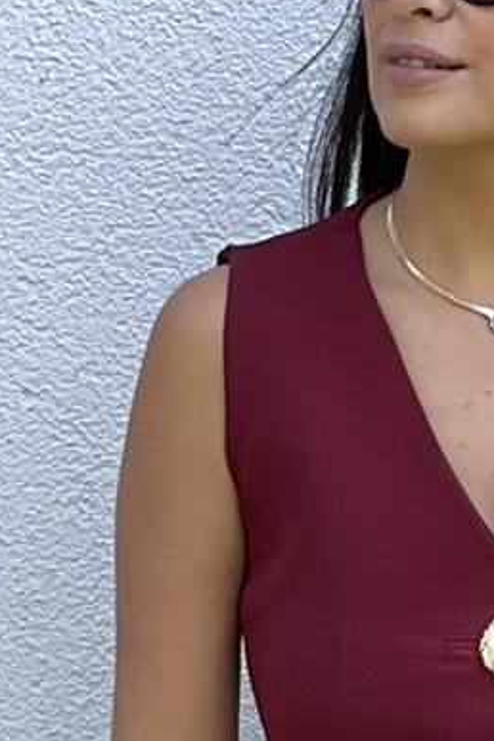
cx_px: 592
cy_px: 1448
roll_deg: -0.5
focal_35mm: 424
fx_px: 8727
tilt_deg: -5.8
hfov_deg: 3.2
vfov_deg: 4.8
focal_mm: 9
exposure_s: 1/121
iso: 40
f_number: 2.8
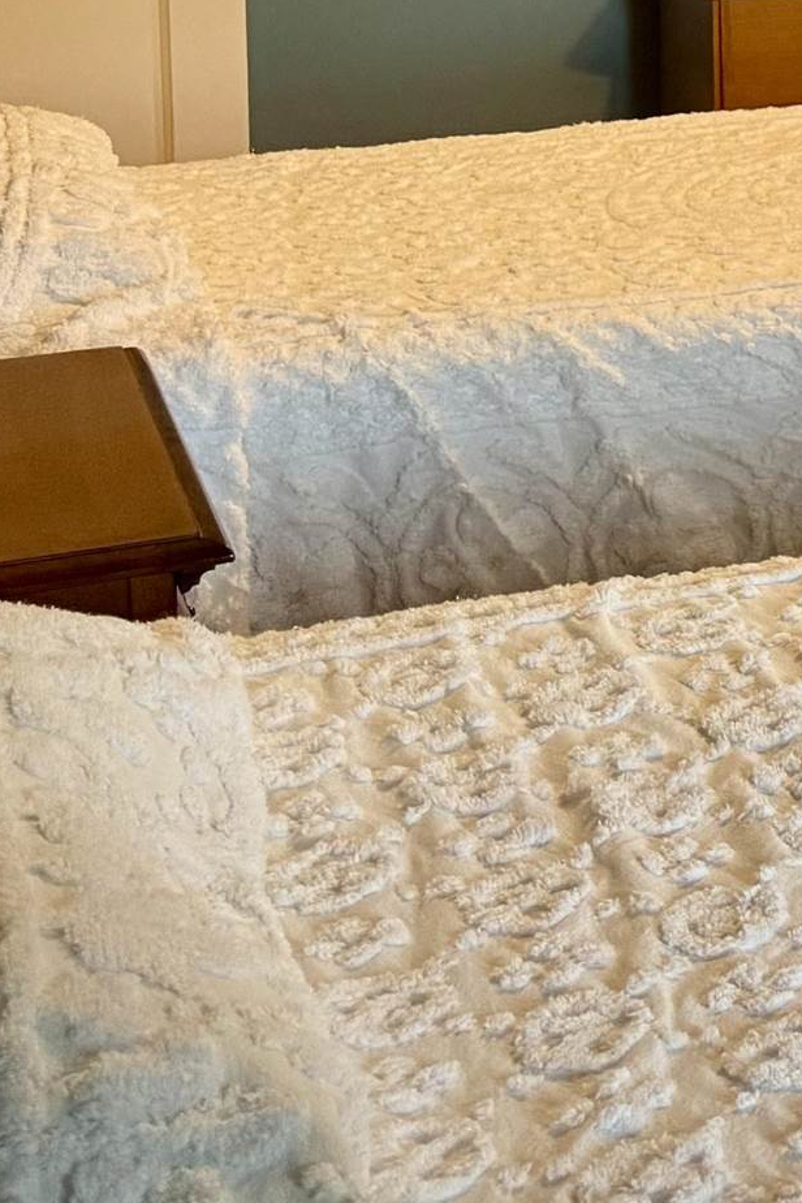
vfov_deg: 23.0
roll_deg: -2.6
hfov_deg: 13.0
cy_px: -130
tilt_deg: -6.2
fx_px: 2773
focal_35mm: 83
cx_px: 1860
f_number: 1.78
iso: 400
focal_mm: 6.76
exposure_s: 1/60
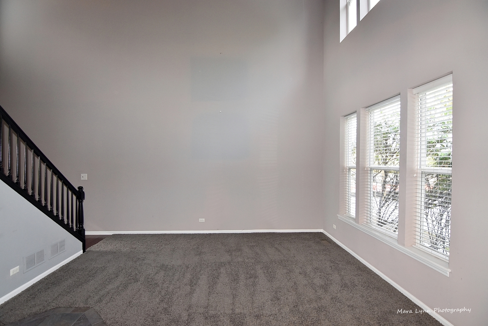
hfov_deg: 95.0
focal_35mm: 16
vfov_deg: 72.1
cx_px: 244
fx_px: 224
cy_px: 163
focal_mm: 11
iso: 800
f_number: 5
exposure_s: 1/100
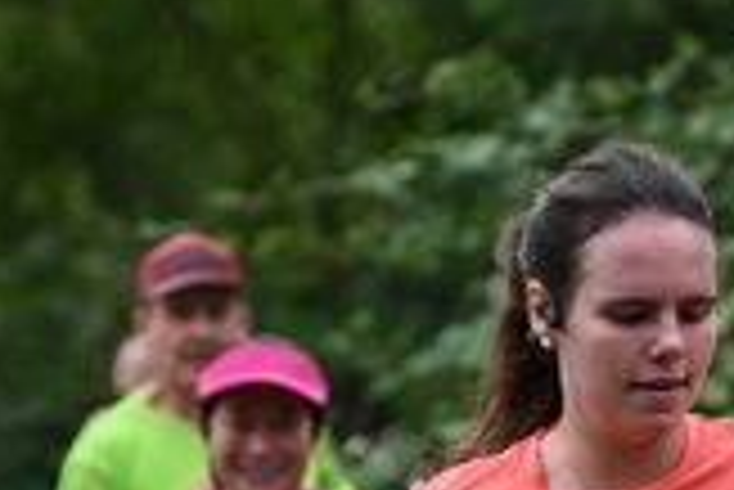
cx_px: 563
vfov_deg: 2.0
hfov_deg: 3.1
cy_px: 645
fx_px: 13774
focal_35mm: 675
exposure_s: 1/400
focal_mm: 200
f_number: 6.3
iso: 400
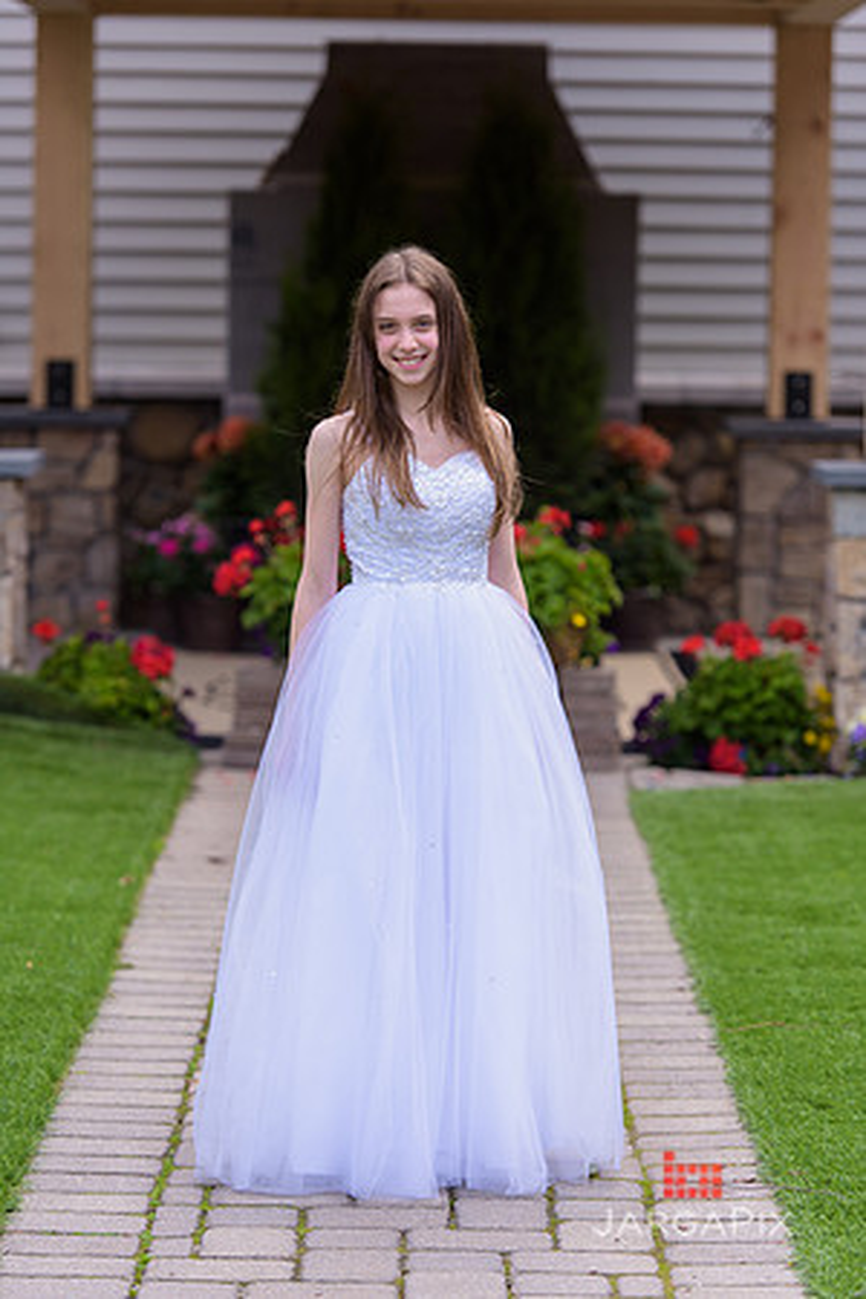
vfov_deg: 15.8
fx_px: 4690
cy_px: 650
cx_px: 433
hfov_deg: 10.5
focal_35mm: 130
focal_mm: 130
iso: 200
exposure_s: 1/1250
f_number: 3.2
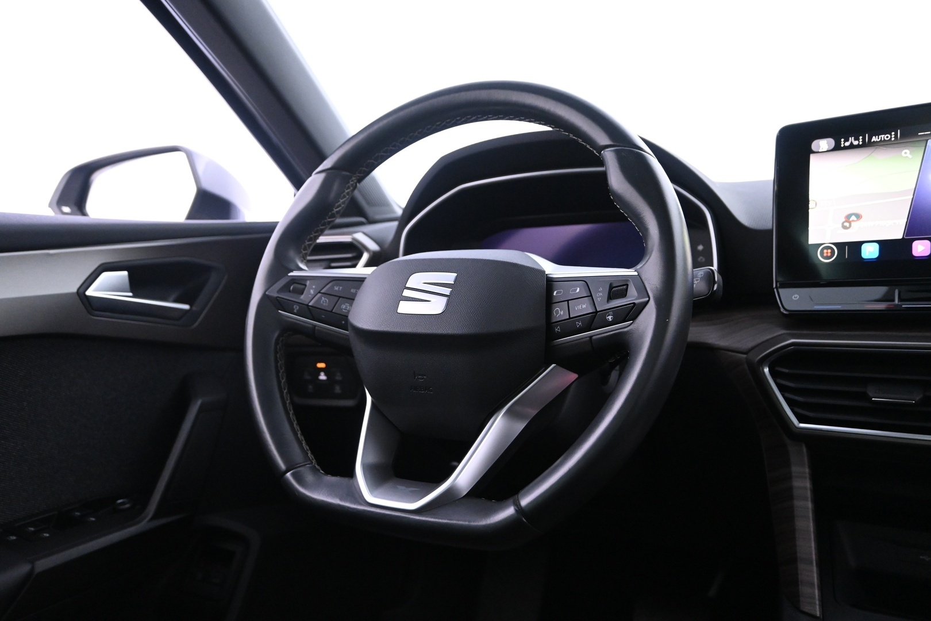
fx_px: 776
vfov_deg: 43.6
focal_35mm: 30
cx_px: 466
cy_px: 310
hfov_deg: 61.9
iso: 3200
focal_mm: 20
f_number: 3.8
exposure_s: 1/20
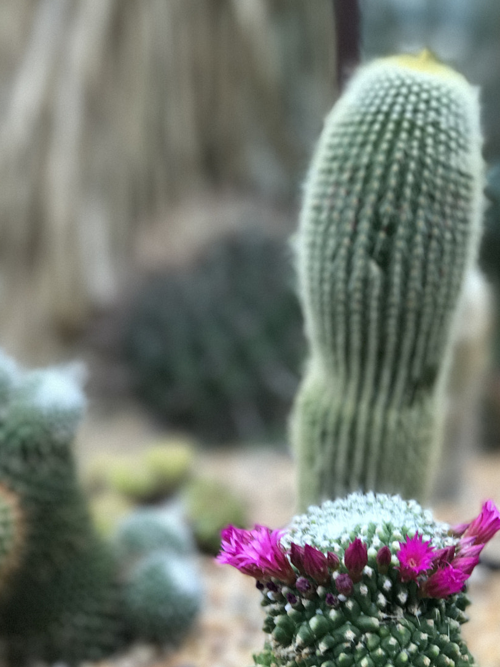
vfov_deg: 23.2
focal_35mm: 84
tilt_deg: -2.0
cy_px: 438
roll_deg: -0.8
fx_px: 1618
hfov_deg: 17.5
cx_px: 302
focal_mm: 6.6
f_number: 2.8
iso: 64
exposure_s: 1/50
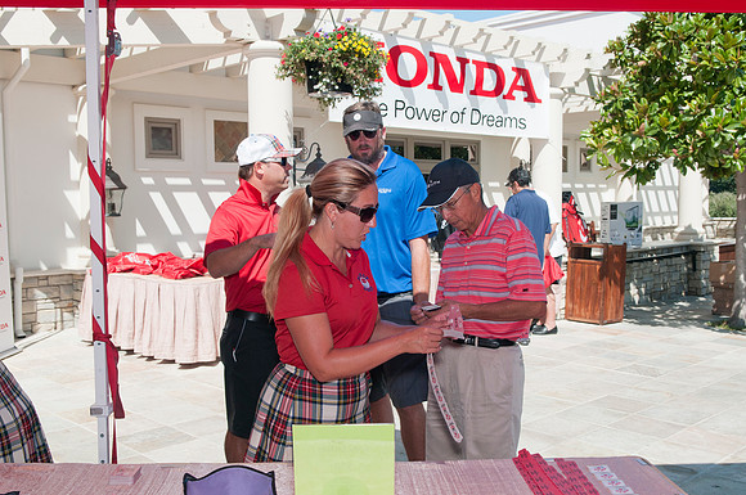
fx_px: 807
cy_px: 248
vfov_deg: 34.1
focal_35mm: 39
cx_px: 373
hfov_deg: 49.6
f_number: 8
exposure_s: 1/250
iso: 200
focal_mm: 26
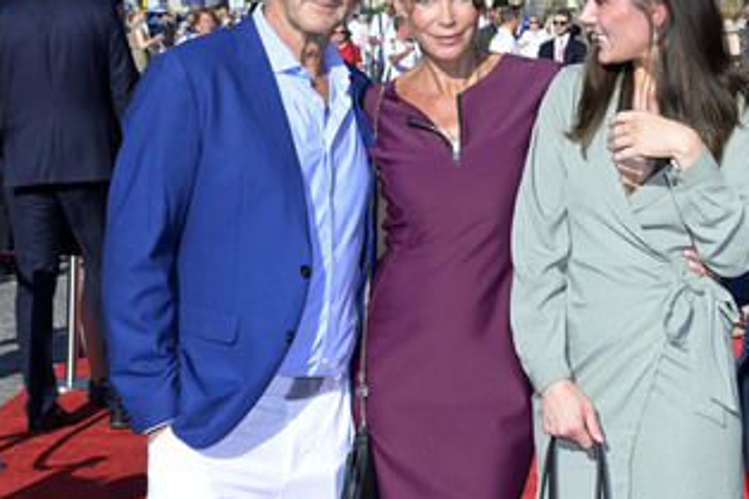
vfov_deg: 15.3
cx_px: 533
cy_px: 181
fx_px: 1851
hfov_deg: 22.7
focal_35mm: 89
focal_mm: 62
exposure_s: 1/250
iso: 250
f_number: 10
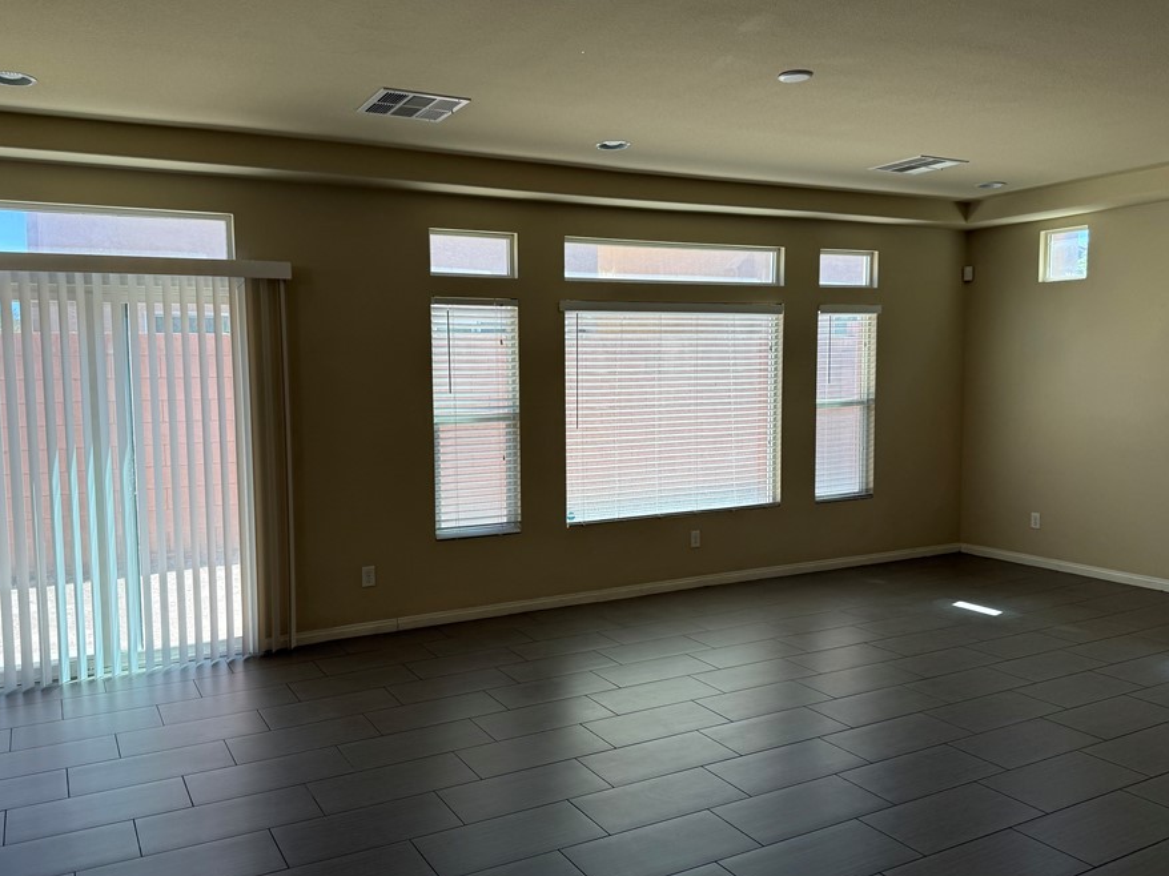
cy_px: 447
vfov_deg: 49.7
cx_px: 533
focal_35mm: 28
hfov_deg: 63.3
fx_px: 945
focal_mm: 6.76
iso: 80
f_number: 1.78
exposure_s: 1/440
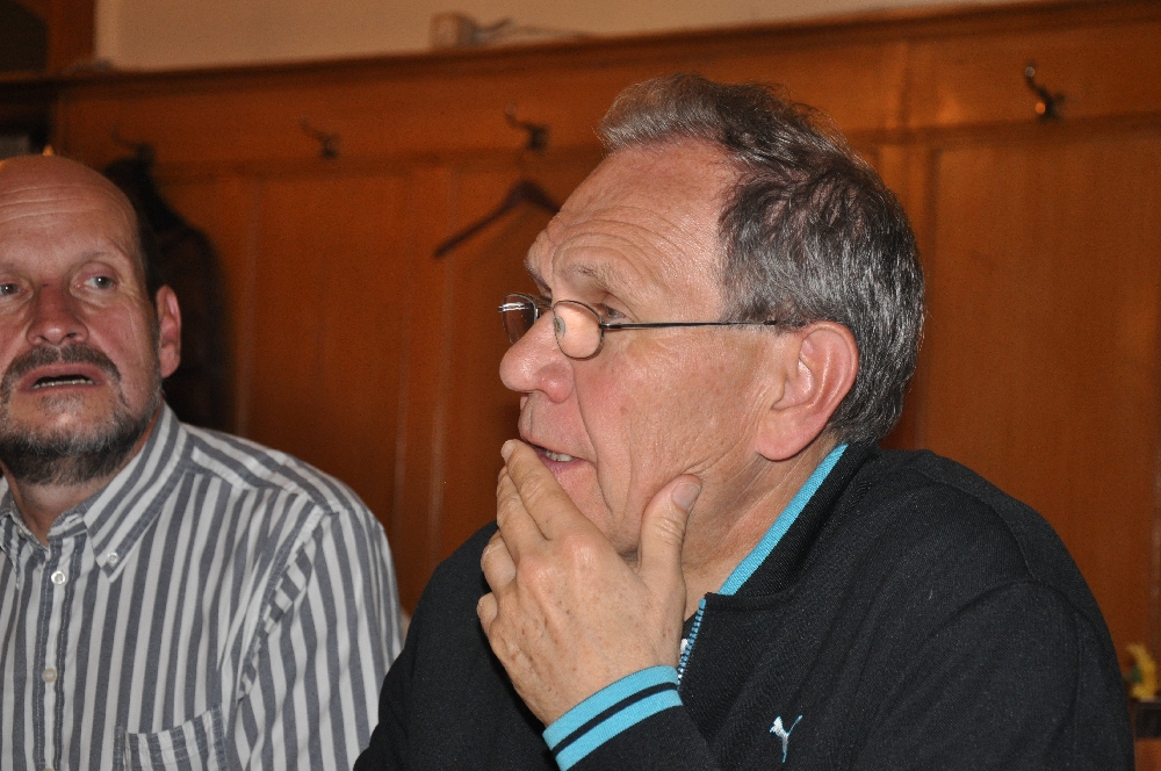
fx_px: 2319
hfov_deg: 28.1
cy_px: 386
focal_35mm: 72
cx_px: 580
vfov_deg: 18.9
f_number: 4.8
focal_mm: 48
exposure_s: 1/60
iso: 800
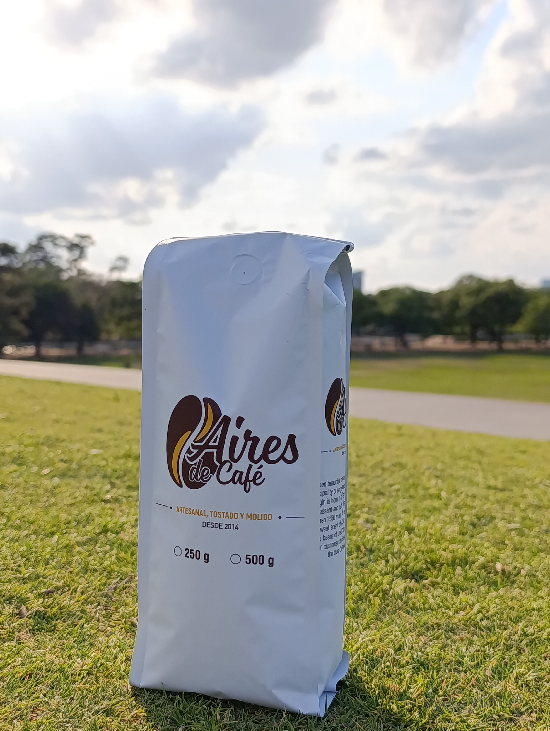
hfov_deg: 59.0
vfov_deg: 73.8
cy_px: 366
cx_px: 275
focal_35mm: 23
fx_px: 486
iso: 50
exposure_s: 1/641
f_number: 1.6
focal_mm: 6.14
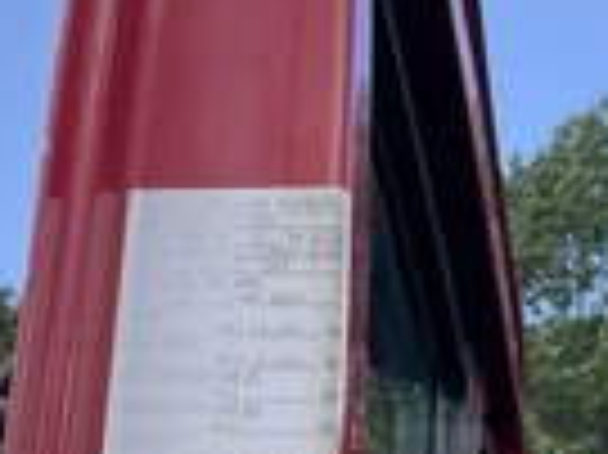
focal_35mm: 86
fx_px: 1509
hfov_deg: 22.5
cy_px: 584
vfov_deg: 16.3
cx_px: 126
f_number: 1.8
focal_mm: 3
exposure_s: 1/586
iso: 25
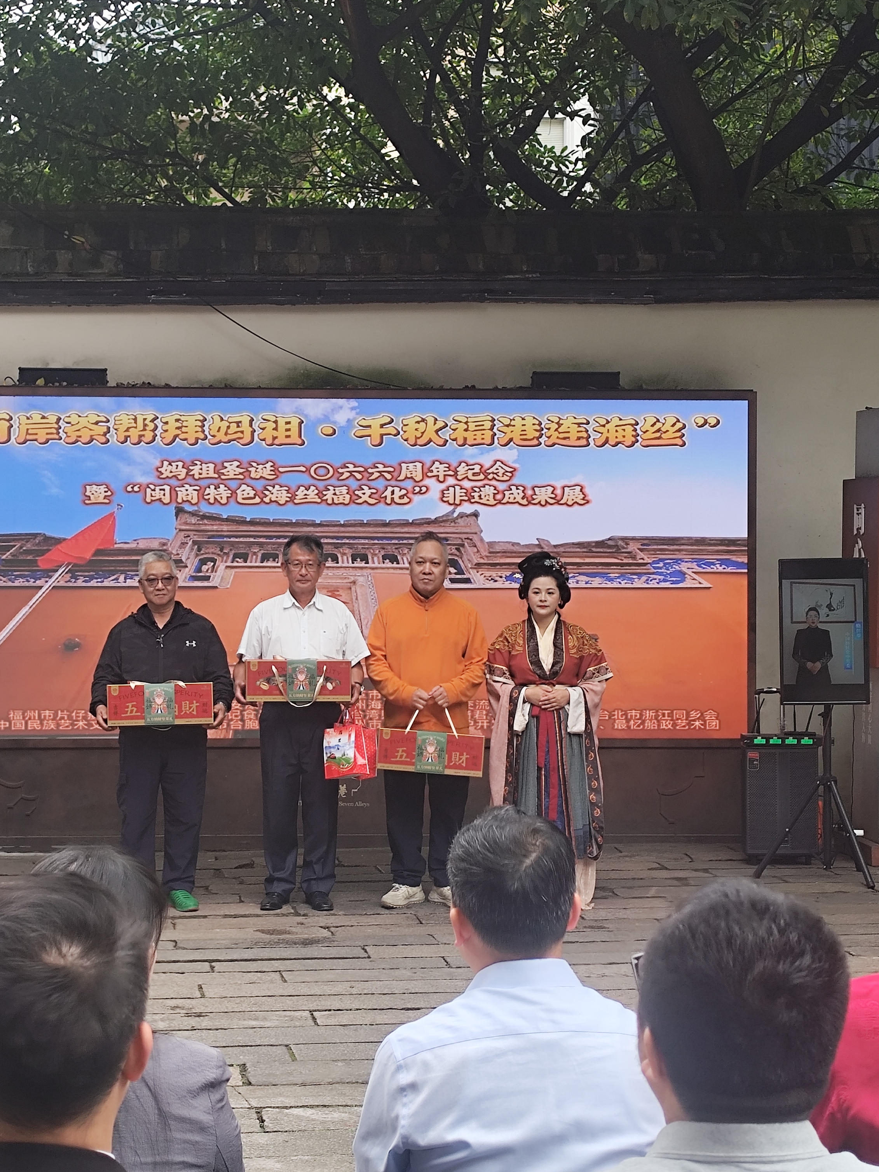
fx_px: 2336
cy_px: 580
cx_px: 264
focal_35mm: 69
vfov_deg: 28.2
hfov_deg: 21.2
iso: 50
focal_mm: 6.14
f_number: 1.65
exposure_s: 1/140
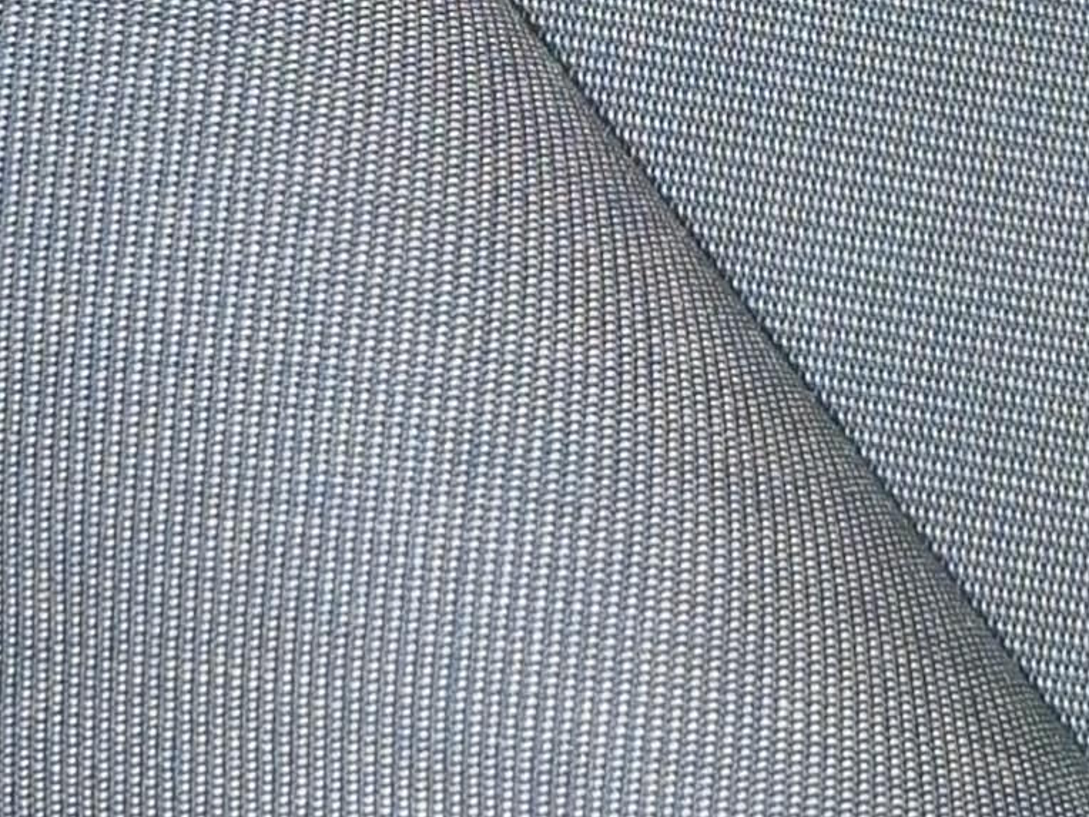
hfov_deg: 13.5
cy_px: -3
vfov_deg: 10.1
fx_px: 4593
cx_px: 616
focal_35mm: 146
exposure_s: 1/30
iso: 200
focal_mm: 4.7
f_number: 2.8
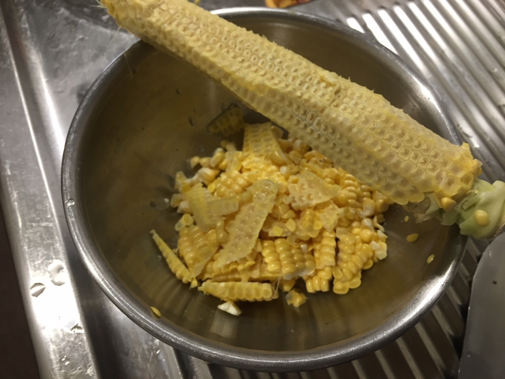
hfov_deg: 61.7
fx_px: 423
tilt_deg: -63.8
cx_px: 252
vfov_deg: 48.2
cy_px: 190
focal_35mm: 29
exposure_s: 1/33
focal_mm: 4.15
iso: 50
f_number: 2.2
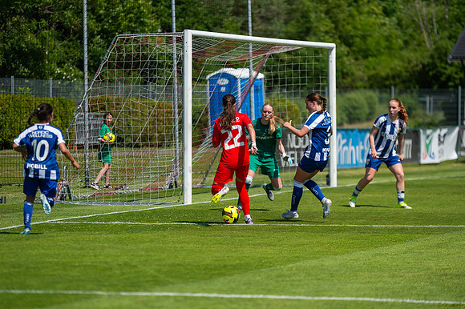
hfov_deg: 11.8
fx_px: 2259
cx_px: 232
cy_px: 154
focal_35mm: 175
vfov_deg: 7.8
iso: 125
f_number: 3.2
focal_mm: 175
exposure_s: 1/2500
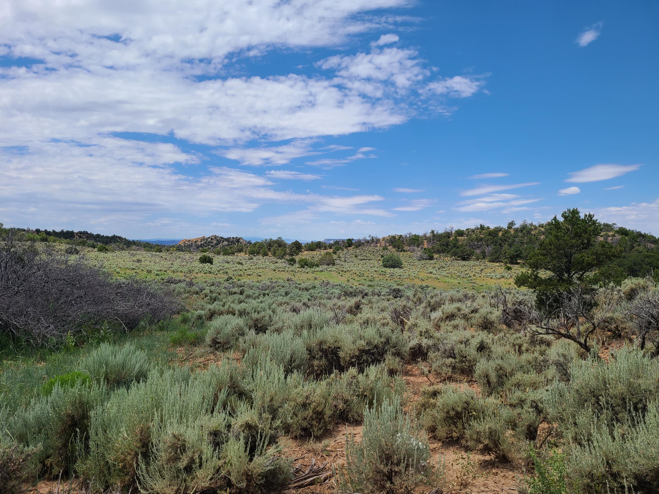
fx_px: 514
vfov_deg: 51.4
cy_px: 252
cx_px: 318
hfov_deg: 65.3
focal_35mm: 27
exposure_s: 1/3446
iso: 40
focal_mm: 5.4
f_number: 1.8
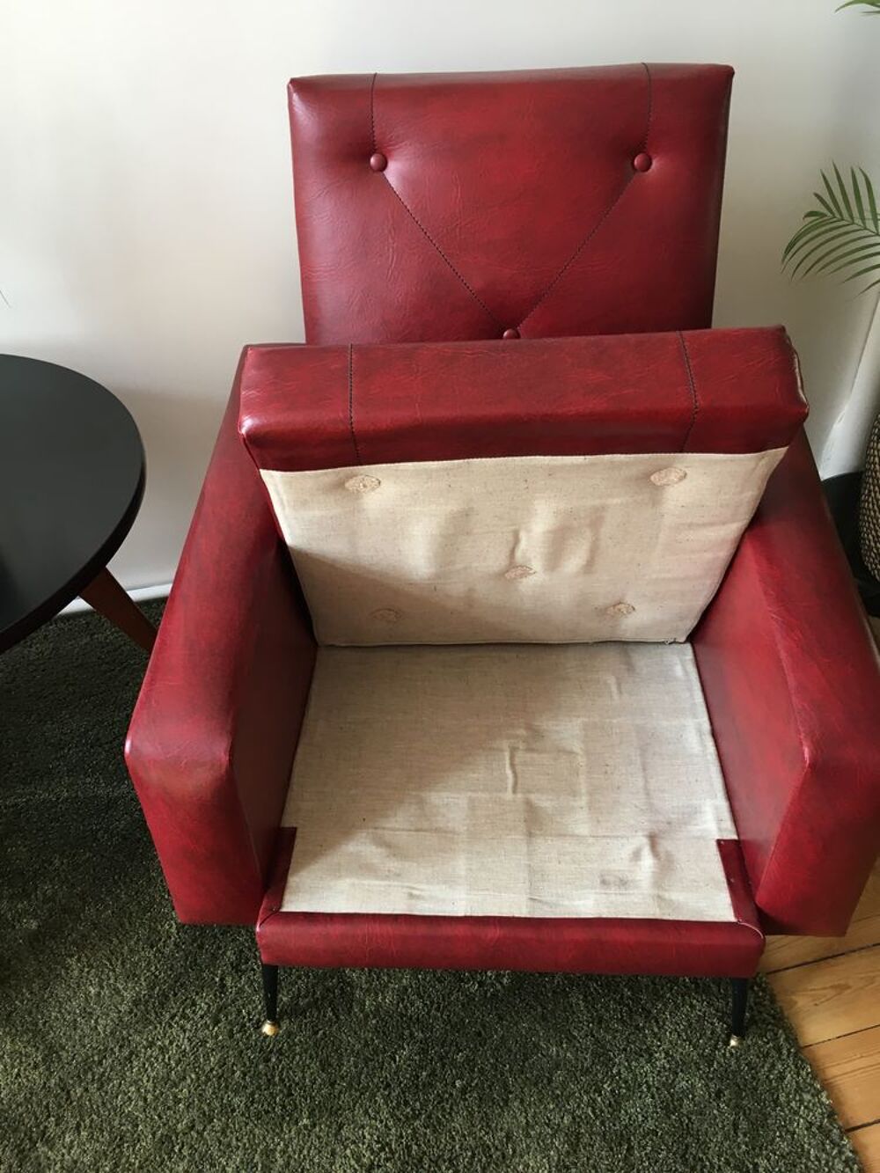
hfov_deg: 48.2
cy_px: 586
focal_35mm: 29
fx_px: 983
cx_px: 440
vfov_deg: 61.7
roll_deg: +2.0
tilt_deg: -42.3
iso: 80
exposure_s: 1/33
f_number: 2.2
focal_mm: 4.15
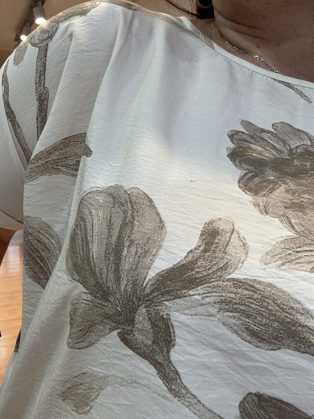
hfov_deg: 46.8
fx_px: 363
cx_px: 157
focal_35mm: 30
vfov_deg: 60.0
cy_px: 210
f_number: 1.9
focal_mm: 2.69
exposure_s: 1/100
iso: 80
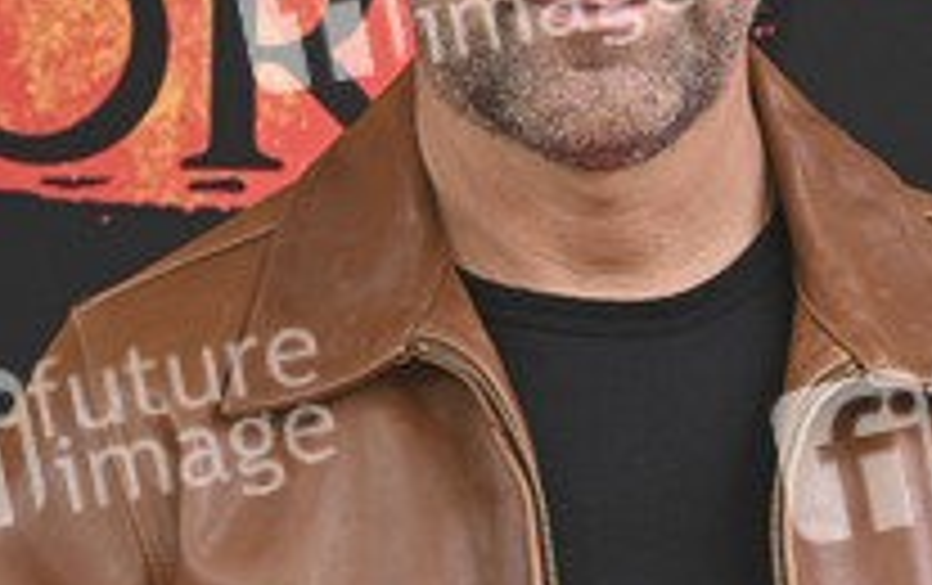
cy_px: 212
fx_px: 4146
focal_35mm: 163
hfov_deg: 12.8
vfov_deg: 8.1
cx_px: 594
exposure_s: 1/320
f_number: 6.3
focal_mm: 83
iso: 640
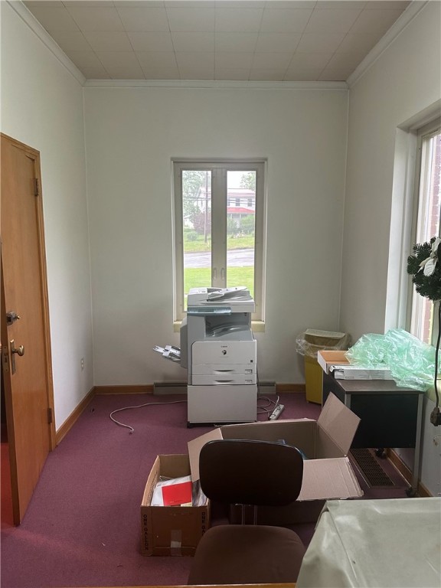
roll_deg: -1.4
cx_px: 220
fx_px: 408
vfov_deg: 71.6
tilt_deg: -7.3
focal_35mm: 24
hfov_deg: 56.8
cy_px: 294
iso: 250
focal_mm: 6.86
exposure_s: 1/60
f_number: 1.78
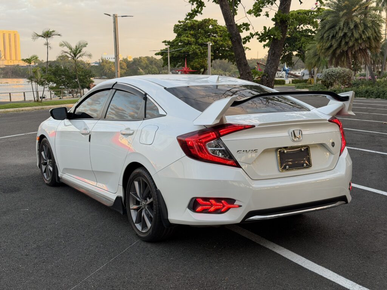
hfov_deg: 39.7
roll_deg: +0.6
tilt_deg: -7.3
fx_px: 537
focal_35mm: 48
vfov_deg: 30.3
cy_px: 145
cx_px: 194
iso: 50
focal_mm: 6.76
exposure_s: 1/216
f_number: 1.78
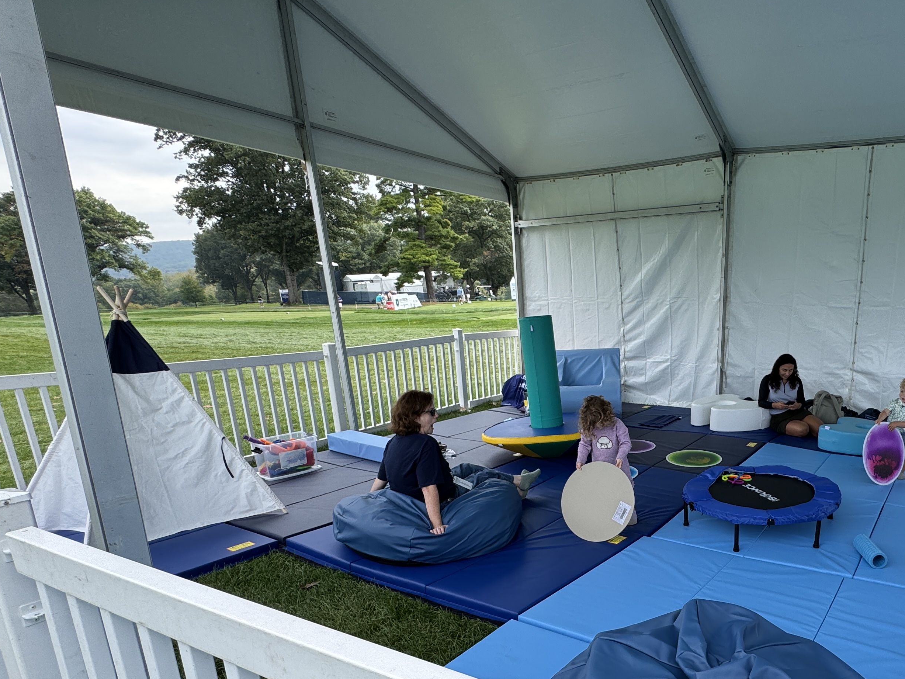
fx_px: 601
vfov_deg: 57.3
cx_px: 638
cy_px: 466
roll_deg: +2.1
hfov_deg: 70.6
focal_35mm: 23
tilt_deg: -21.7
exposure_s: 1/421
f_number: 2.2
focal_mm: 2.22
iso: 40
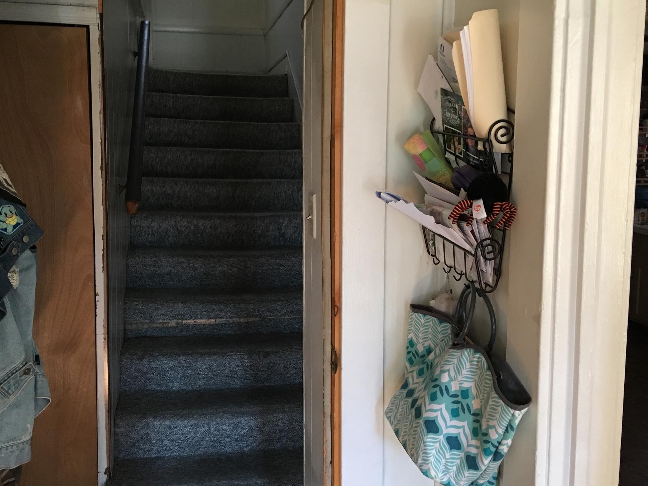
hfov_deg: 52.6
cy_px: 235
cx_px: 301
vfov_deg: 40.7
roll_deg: -0.2
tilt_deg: -5.5
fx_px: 655
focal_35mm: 35
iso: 80
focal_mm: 4.15
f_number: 2.2
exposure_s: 1/15
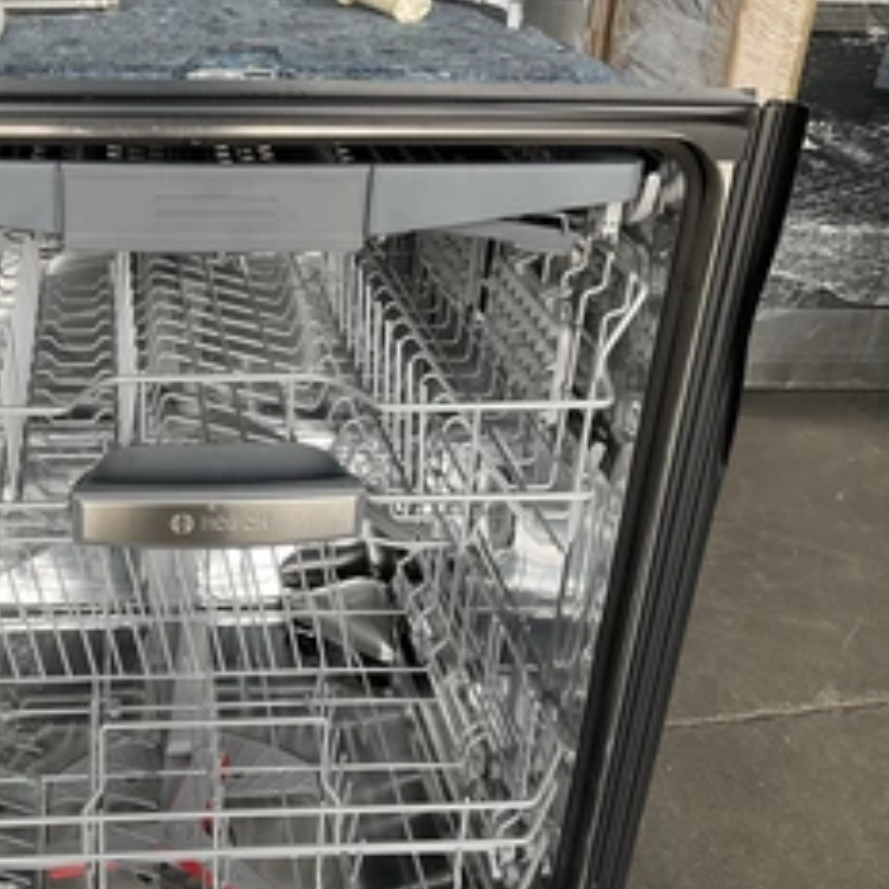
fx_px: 1278
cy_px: 481
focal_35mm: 44
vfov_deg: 38.3
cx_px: 221
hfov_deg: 37.4
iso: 25
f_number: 1.8
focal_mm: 3
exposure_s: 1/122
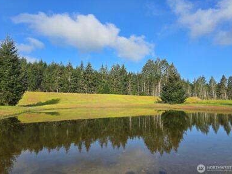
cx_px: 115
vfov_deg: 56.9
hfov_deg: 71.5
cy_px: 84
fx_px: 161
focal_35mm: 24
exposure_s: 1/614
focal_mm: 6.3
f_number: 1.7
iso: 12
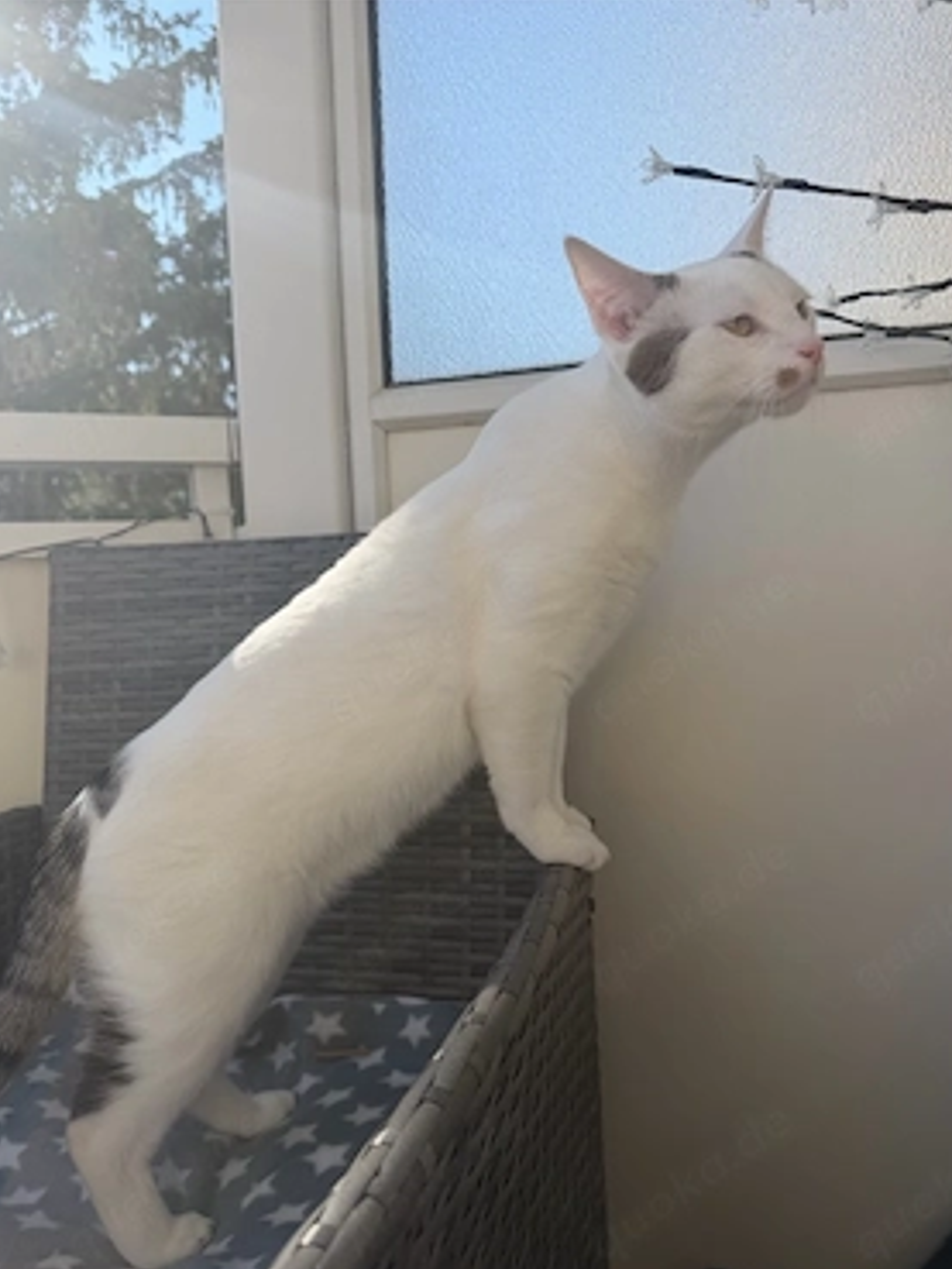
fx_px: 953
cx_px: 502
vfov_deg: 67.2
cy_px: 684
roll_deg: +1.6
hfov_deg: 53.1
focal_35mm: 26
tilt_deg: -7.4
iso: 80
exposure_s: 1/2611
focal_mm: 6.76
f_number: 1.78
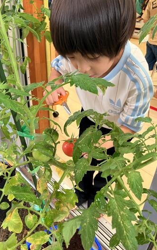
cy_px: 125
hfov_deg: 41.8
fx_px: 205
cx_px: 68
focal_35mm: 30
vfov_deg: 62.9
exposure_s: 1/70
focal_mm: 3.99
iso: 80
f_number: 1.8
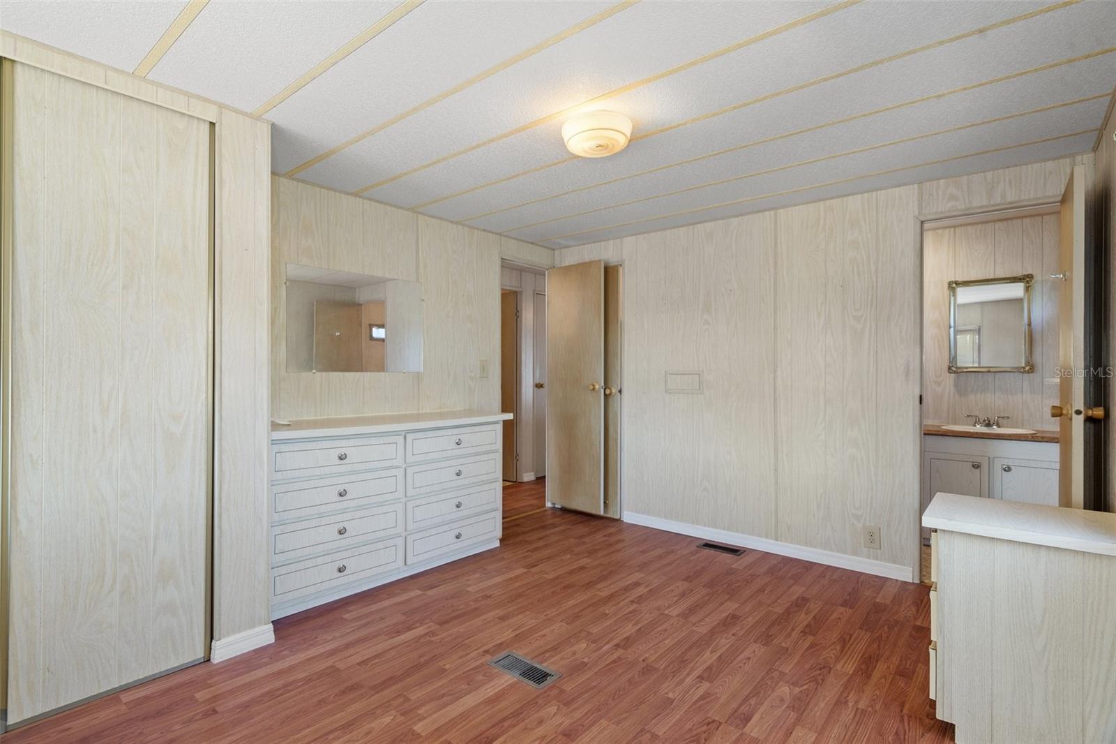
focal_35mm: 17
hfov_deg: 93.3
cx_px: 558
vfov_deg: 70.4
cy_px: 372
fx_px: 527
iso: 320
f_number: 8
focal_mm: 17
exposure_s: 1.6
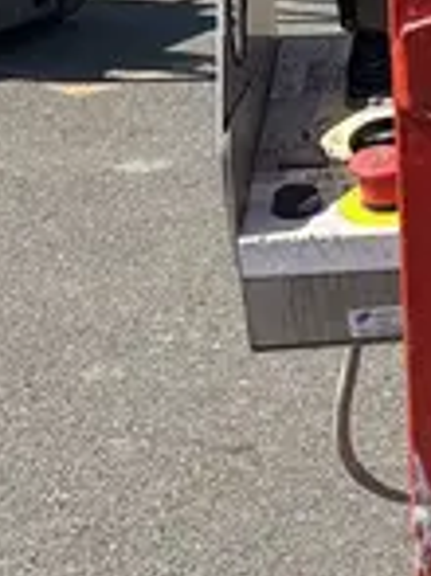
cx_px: 1046
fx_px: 2161
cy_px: 300
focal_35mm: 130
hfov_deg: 9.9
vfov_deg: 15.2
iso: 50
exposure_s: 1/3021
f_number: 1.6
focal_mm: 5.96
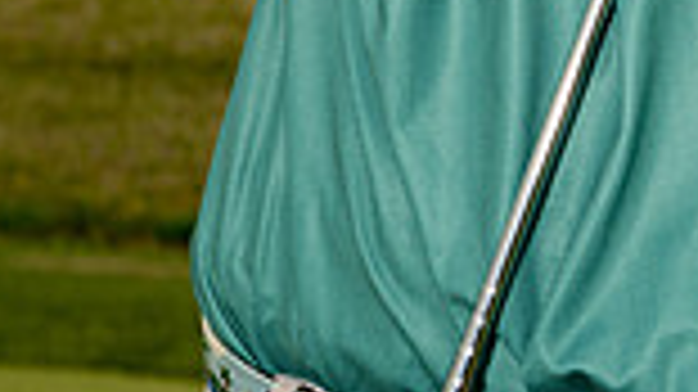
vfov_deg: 7.6
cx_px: 504
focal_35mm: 146
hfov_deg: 14.7
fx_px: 2701
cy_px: -604
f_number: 4.5
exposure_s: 1/250
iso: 250
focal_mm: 48
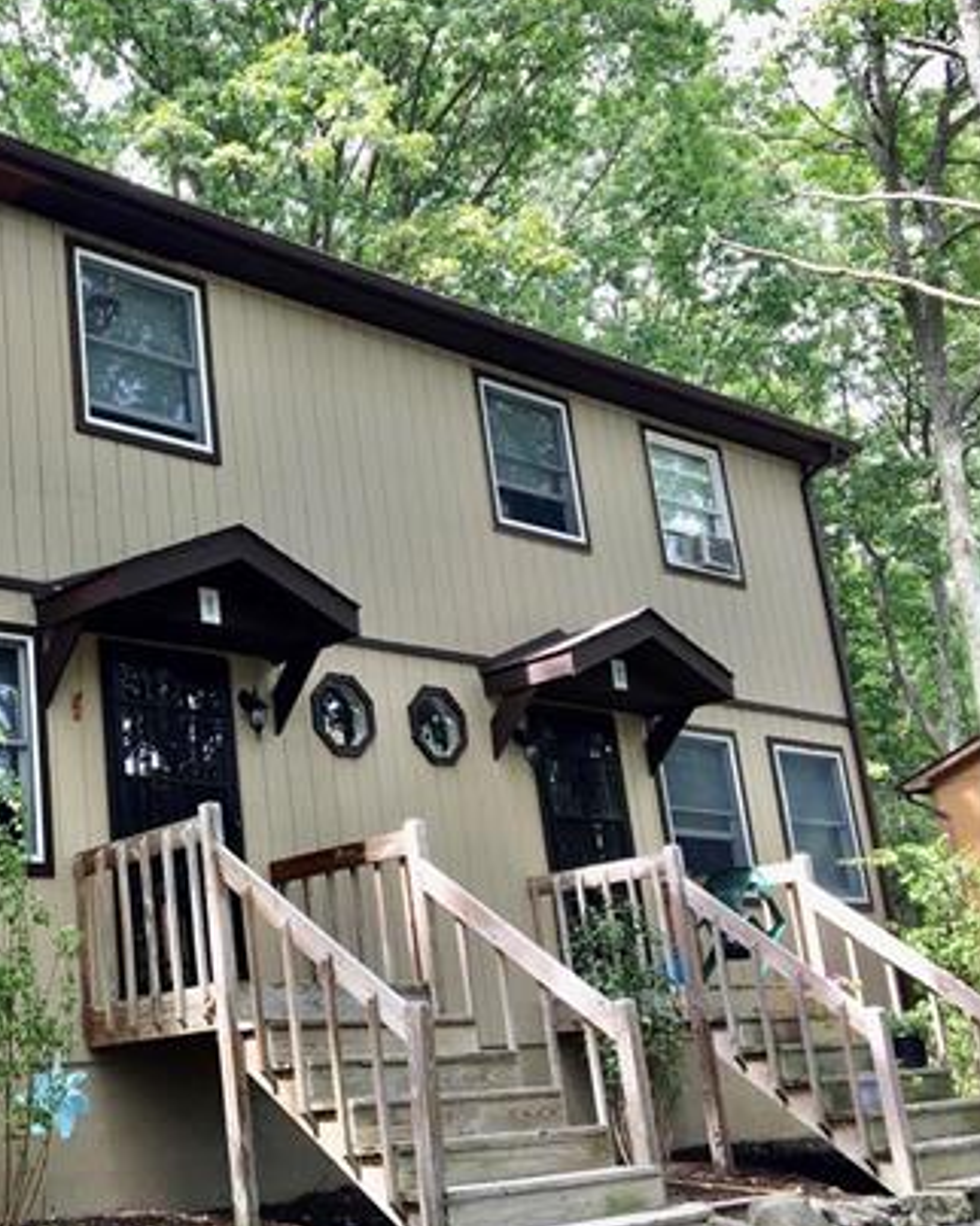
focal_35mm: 45
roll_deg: +4.0
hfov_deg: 32.3
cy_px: 636
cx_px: 167
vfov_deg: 41.2
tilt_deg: +16.8
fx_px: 1633
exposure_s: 1/120
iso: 25
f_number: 2.2
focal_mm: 4.15
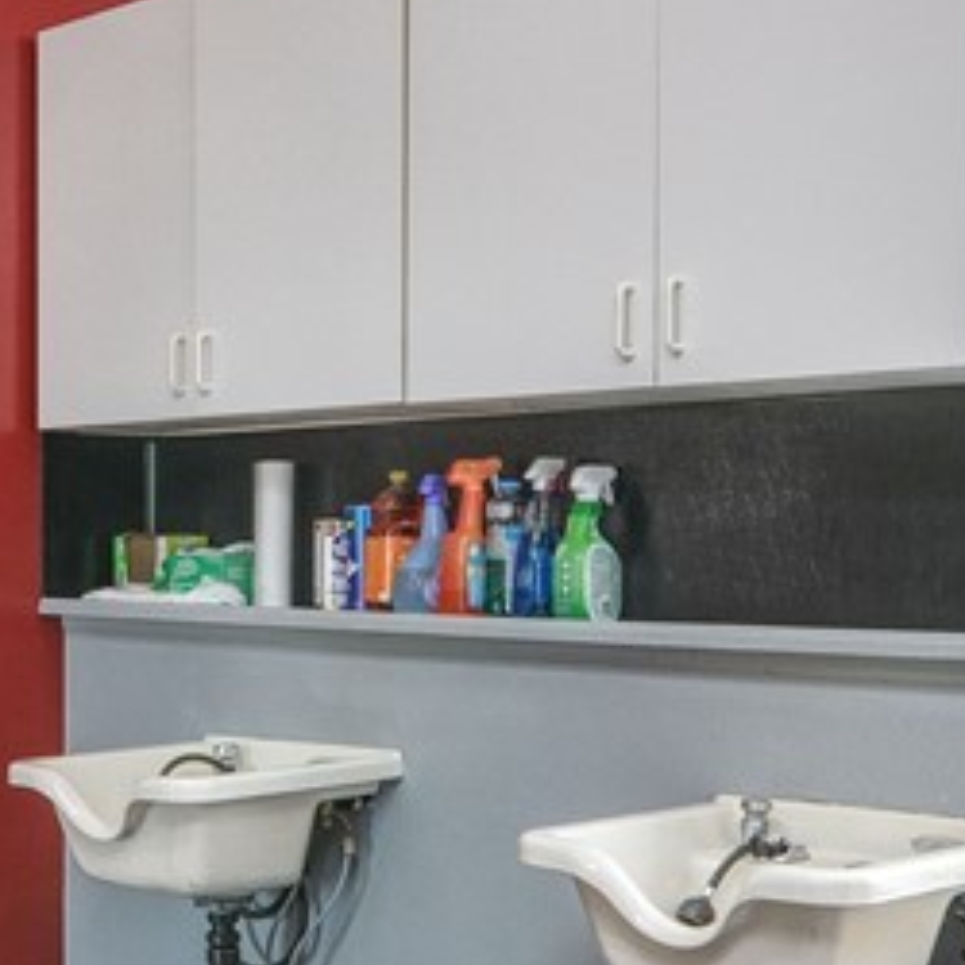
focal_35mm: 61
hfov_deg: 26.8
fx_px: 1919
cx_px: 23
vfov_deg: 28.1
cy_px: 591
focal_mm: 11
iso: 560
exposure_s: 1/8
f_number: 8
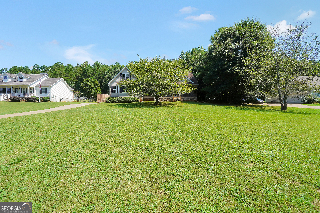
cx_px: 160
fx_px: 140
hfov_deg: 97.6
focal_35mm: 16
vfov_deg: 74.6
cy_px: 106
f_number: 9
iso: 100
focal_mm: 10.5
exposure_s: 1/125
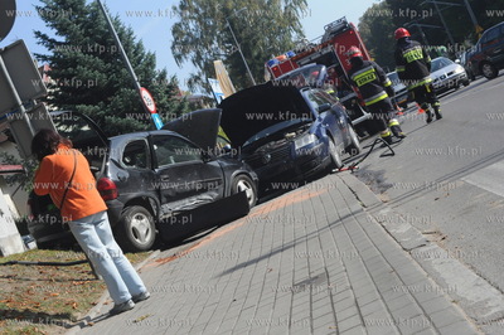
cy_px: 168
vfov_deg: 22.6
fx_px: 839
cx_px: 252
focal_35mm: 60
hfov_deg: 33.4
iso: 800
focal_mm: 40
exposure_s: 1/1000
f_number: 10
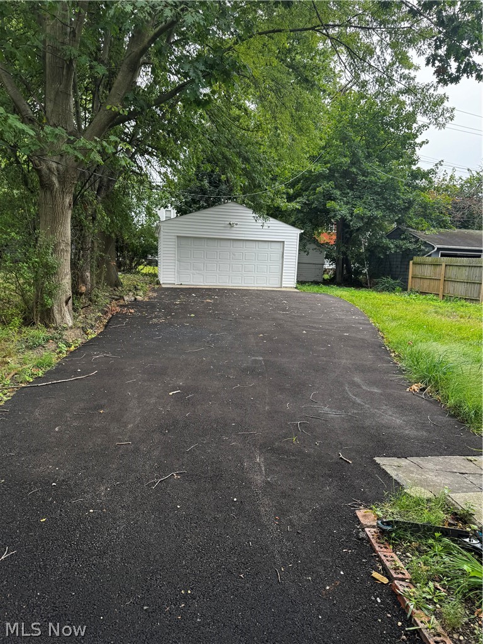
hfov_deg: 56.8
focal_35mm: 24
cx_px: 242
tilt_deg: -7.8
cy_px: 322
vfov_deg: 71.6
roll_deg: -3.8
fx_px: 446
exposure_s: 1/145
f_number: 1.78
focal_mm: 6.76
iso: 80
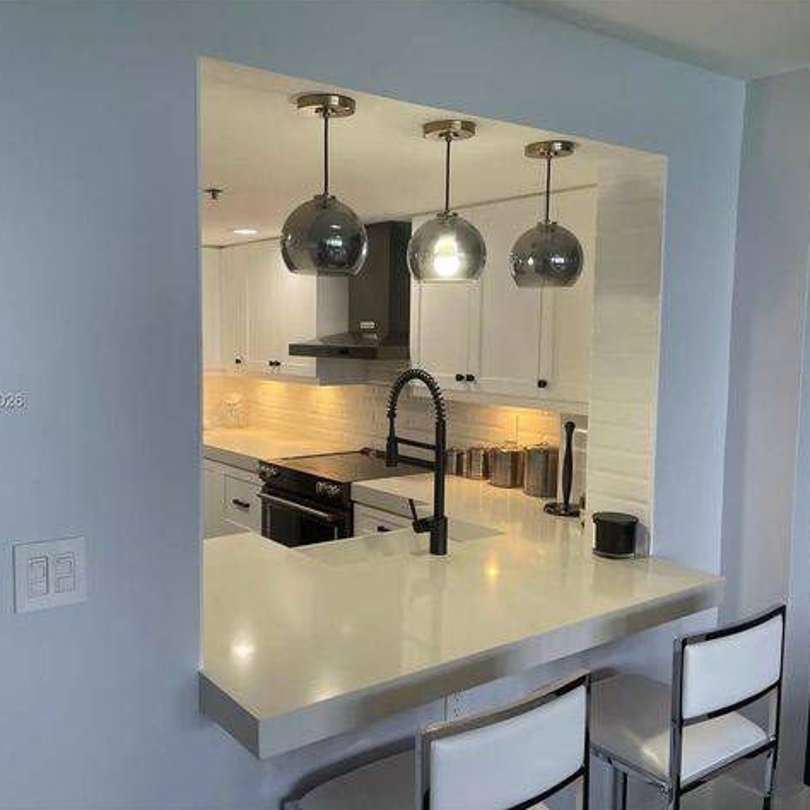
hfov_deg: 52.4
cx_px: 357
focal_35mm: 31
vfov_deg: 52.5
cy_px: 402
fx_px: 821
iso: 100
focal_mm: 5.1
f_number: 1.6
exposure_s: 1/120
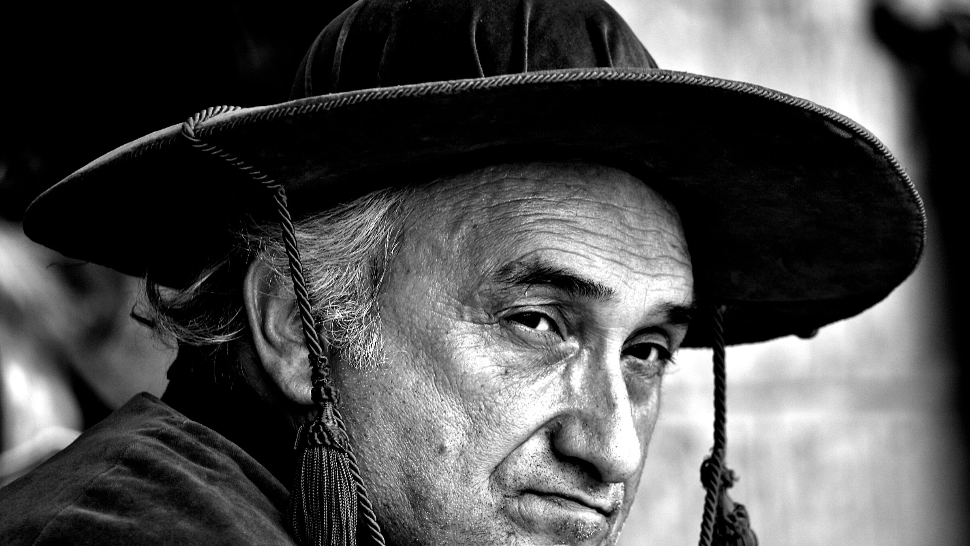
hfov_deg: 4.9
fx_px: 11344
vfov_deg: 2.8
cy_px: 310
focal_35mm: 441
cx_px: 485
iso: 200
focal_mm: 280
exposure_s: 1/125
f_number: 5.6
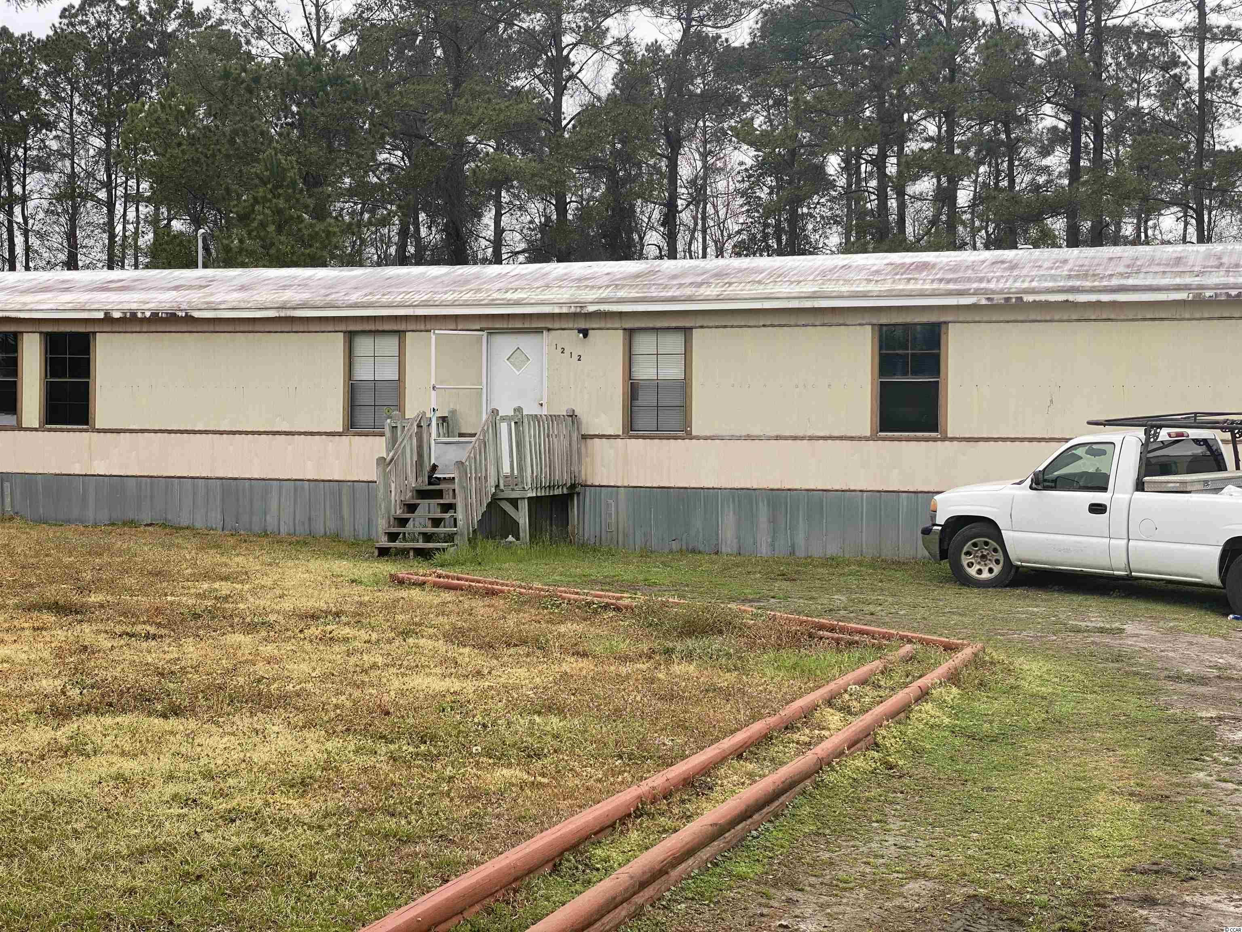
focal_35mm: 52
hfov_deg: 36.8
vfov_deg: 28.0
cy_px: 466
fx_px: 1866
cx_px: 621
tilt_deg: -1.9
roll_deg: -1.2
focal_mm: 6
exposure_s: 1/387
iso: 20
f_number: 2
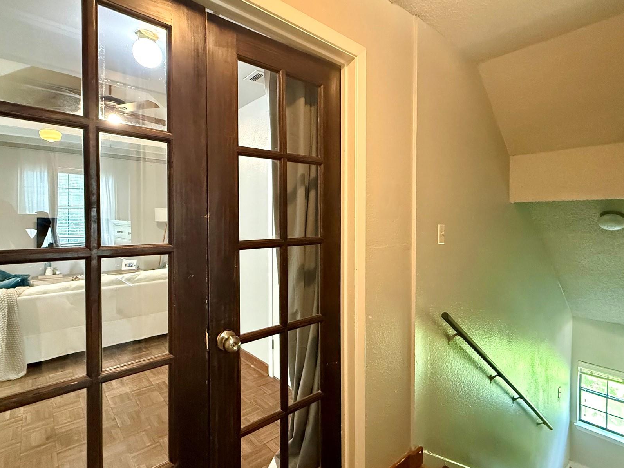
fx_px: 324
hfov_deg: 87.6
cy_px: 226
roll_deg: -0.3
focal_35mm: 18
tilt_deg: -0.4
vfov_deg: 71.6
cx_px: 335
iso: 800
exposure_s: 1/60
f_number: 2.2
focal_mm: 2.22
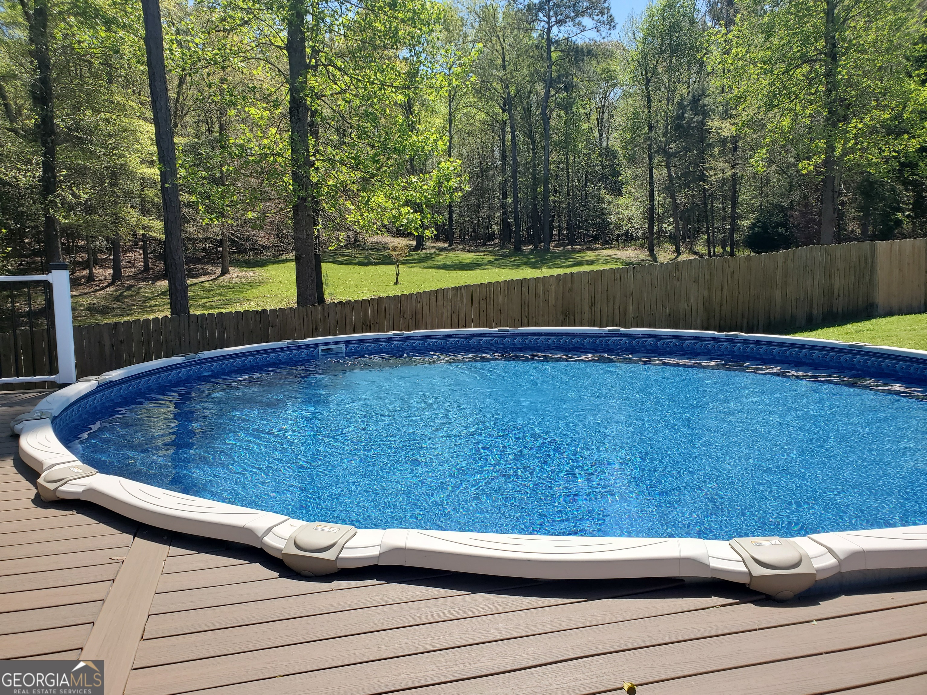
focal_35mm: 26
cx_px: 464
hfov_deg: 67.3
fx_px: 696
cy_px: 348
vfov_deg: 53.1
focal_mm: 4.3
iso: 50
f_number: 2.4
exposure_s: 1/1314
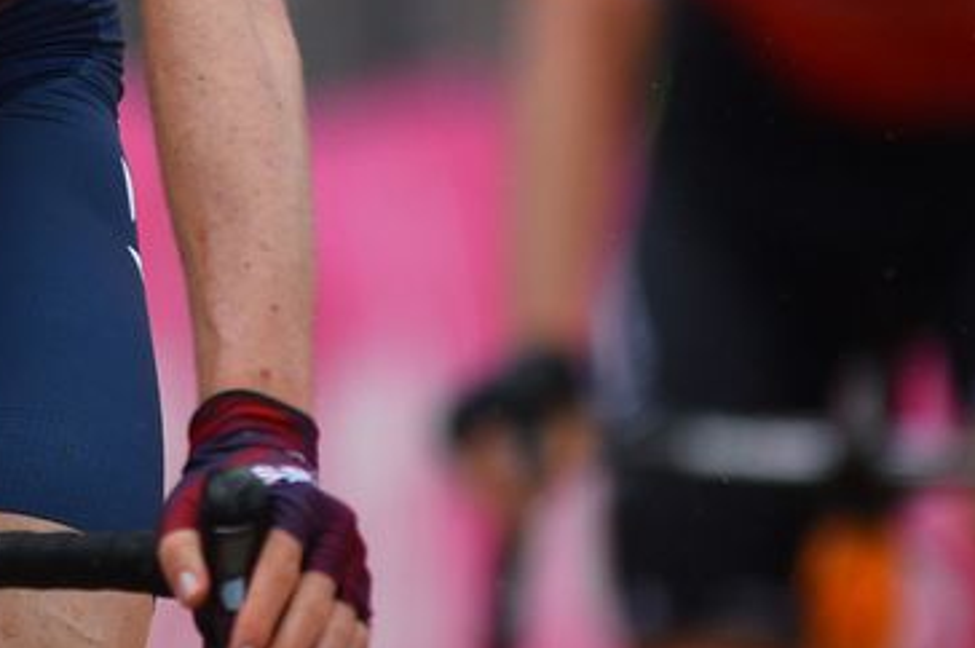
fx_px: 37449
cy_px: -199
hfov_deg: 1.5
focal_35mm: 1384
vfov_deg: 1.0
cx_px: -104
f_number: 4
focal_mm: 420
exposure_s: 1/1250
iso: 1000
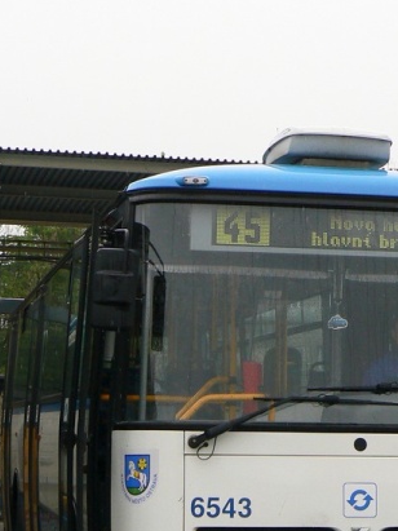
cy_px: 355
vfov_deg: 20.2
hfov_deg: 15.2
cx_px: 301
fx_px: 1488
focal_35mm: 97
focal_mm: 8.1
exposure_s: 1/640
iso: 100
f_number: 3.2
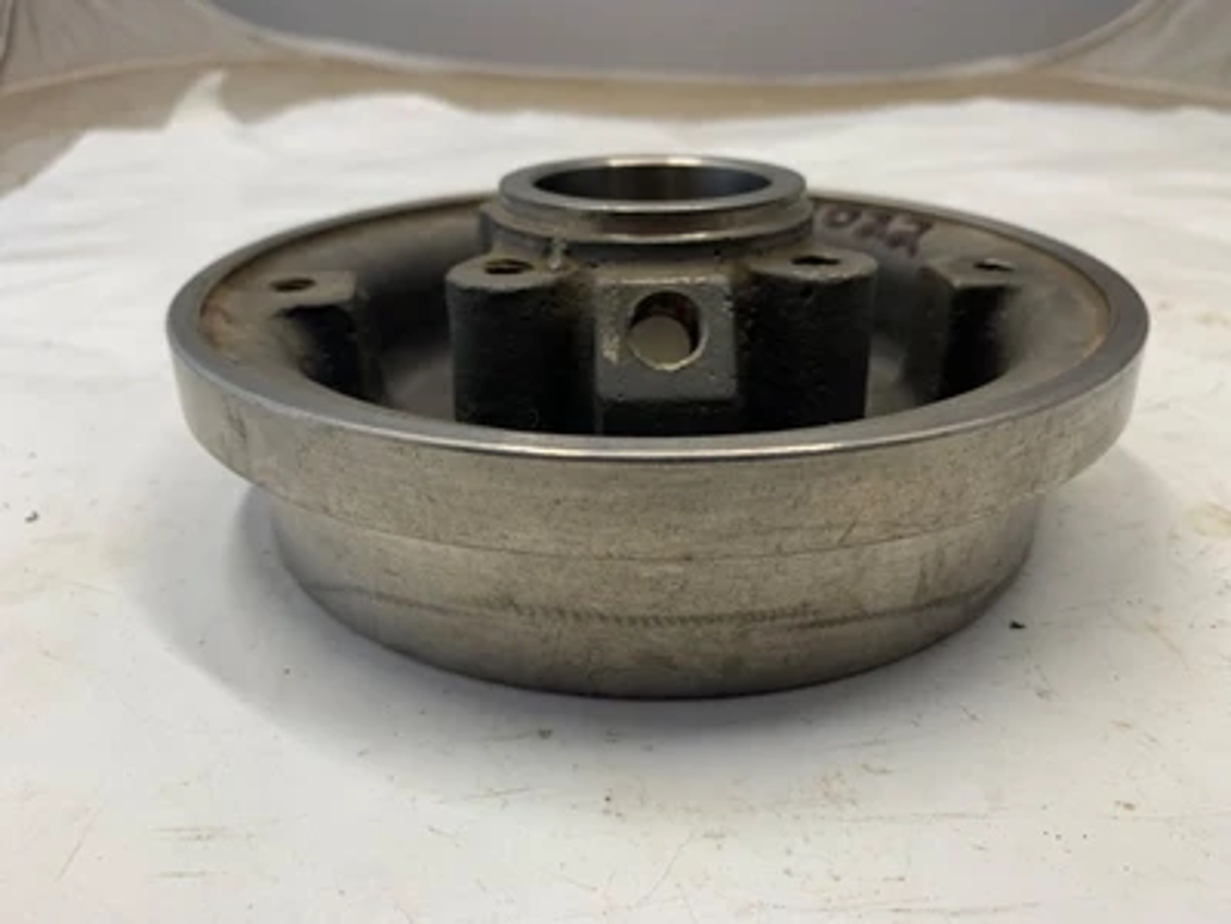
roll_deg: +1.1
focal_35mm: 26
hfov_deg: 67.3
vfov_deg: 53.1
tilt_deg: -25.3
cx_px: 616
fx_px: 925
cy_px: 462
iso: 50
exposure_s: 1/121
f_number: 1.8
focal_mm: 4.25
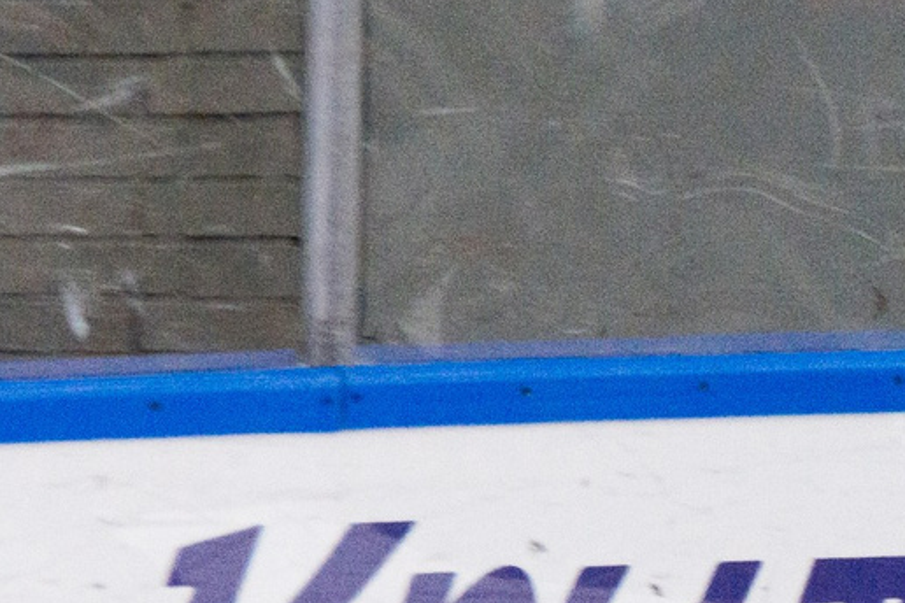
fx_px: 37379
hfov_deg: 1.4
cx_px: 1978
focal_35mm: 1487
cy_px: 844
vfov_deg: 0.9
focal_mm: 200
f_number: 5.6
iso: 2500
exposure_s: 1/1000
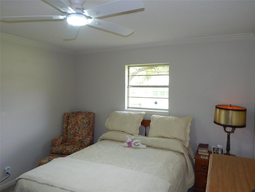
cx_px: 128
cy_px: 96
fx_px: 184
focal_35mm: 25
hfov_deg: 69.4
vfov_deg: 54.9
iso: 125
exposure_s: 1/30
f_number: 3.1
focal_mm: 4.5
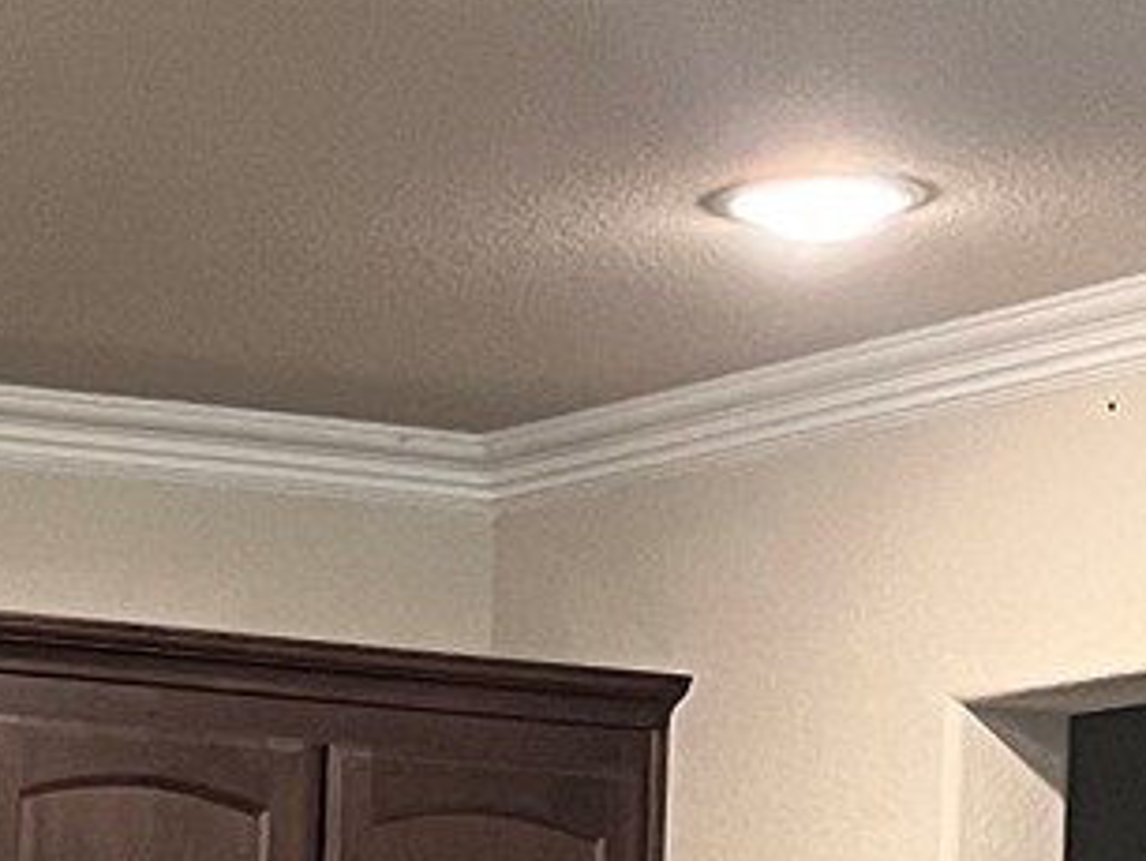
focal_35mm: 174
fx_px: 5765
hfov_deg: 10.9
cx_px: -625
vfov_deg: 8.0
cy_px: 1977
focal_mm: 5.1
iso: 200
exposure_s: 1/60
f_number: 1.6
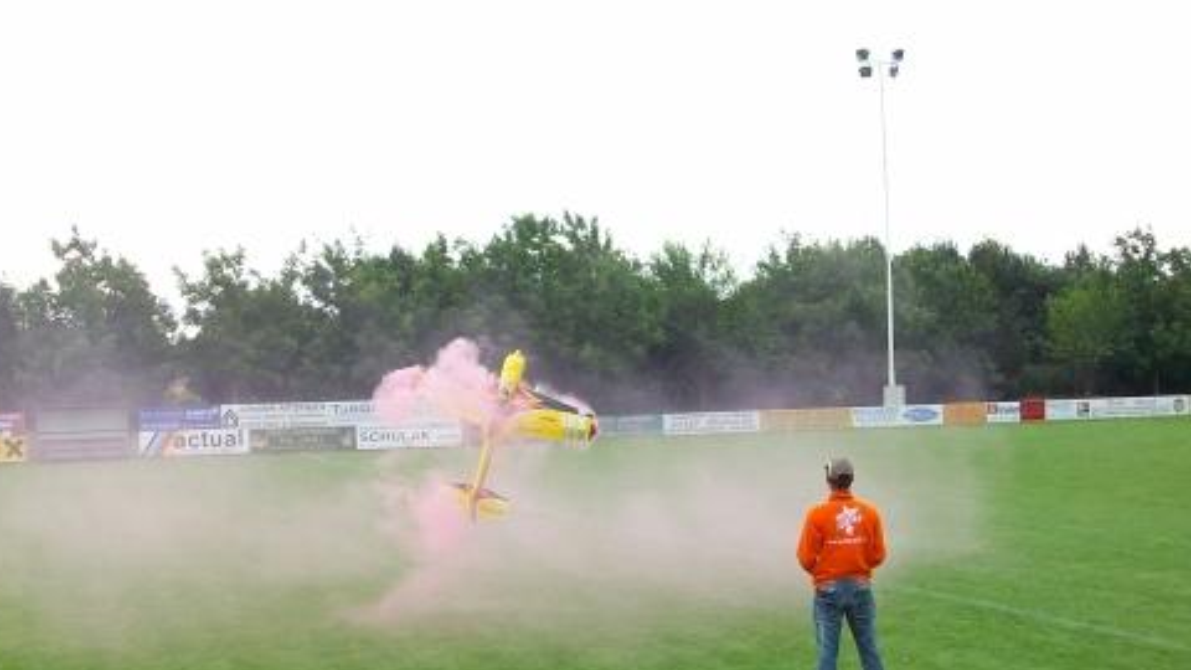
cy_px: 449
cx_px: 558
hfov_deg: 34.3
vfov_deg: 19.7
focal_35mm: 61
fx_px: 1926
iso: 80
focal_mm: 7.1
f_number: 3.2
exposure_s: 1/143
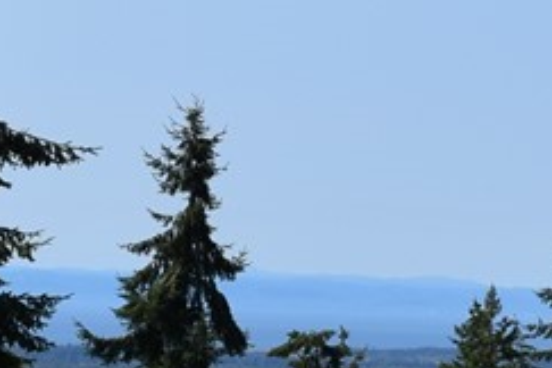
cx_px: 636
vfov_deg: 5.7
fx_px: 3695
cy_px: 20
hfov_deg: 8.5
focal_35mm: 241
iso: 200
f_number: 10
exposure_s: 1/400
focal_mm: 36
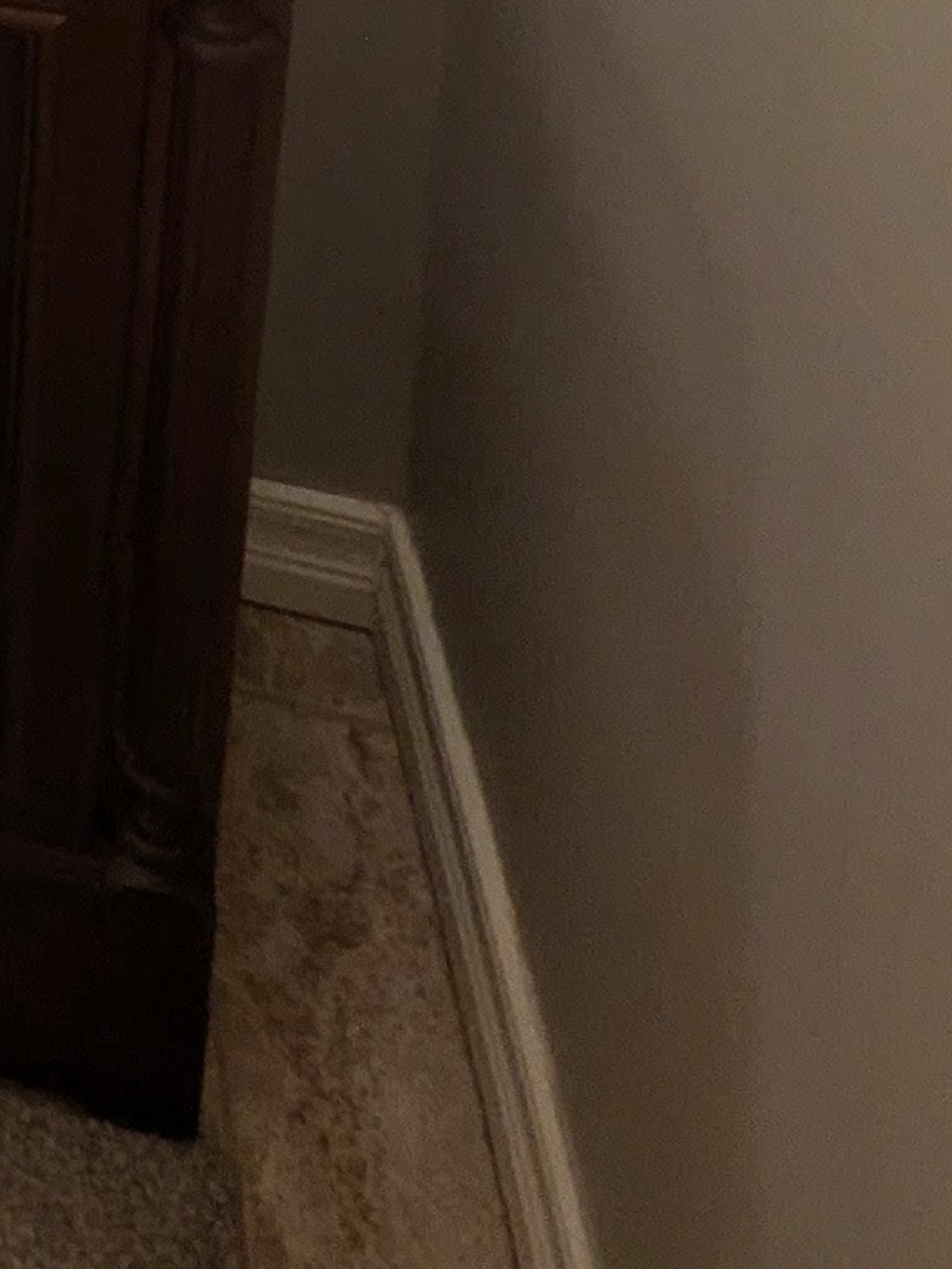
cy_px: -1109
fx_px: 2016
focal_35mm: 55
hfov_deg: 21.0
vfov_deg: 20.9
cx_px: -598
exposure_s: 1/120
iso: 51
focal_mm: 1.85
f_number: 2.2
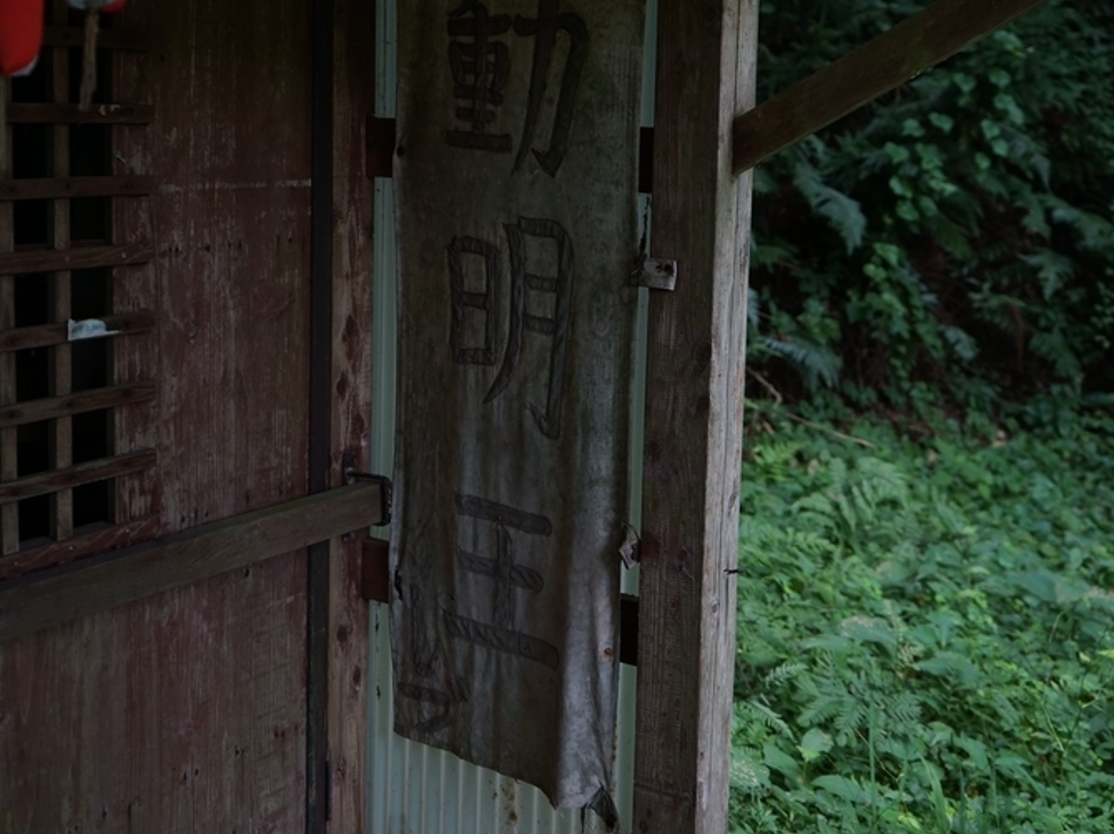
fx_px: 1609
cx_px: 563
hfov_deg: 38.2
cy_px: 277
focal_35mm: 50
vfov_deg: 28.9
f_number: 4
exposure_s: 1/200
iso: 500
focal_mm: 34
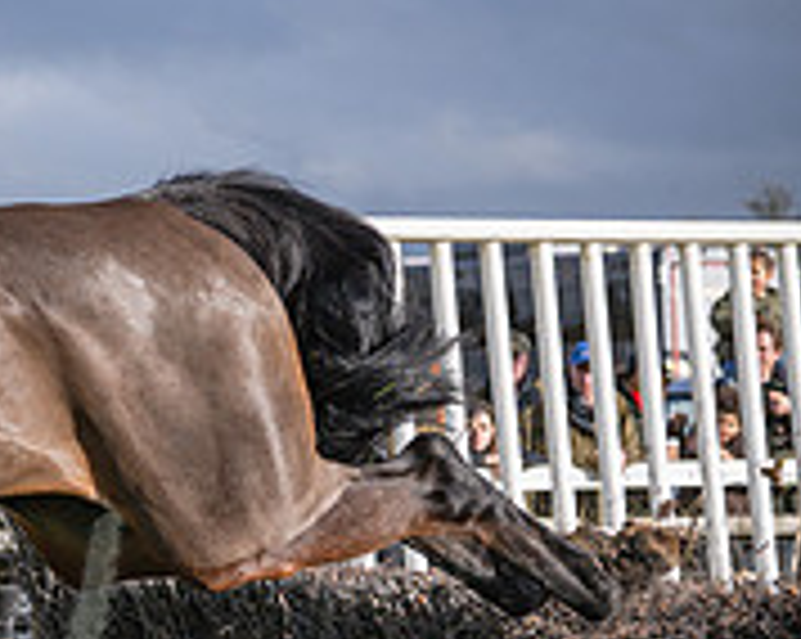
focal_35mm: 310
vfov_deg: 5.0
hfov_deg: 6.2
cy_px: 656
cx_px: -406
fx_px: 7341
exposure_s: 1/1600
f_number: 4
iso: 200
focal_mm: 73
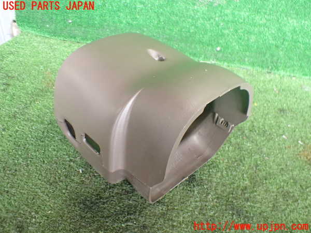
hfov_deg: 60.0
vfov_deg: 46.8
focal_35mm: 30
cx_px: 156
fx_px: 270
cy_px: 116
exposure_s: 1/100
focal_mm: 5.4
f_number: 2.3
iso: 800
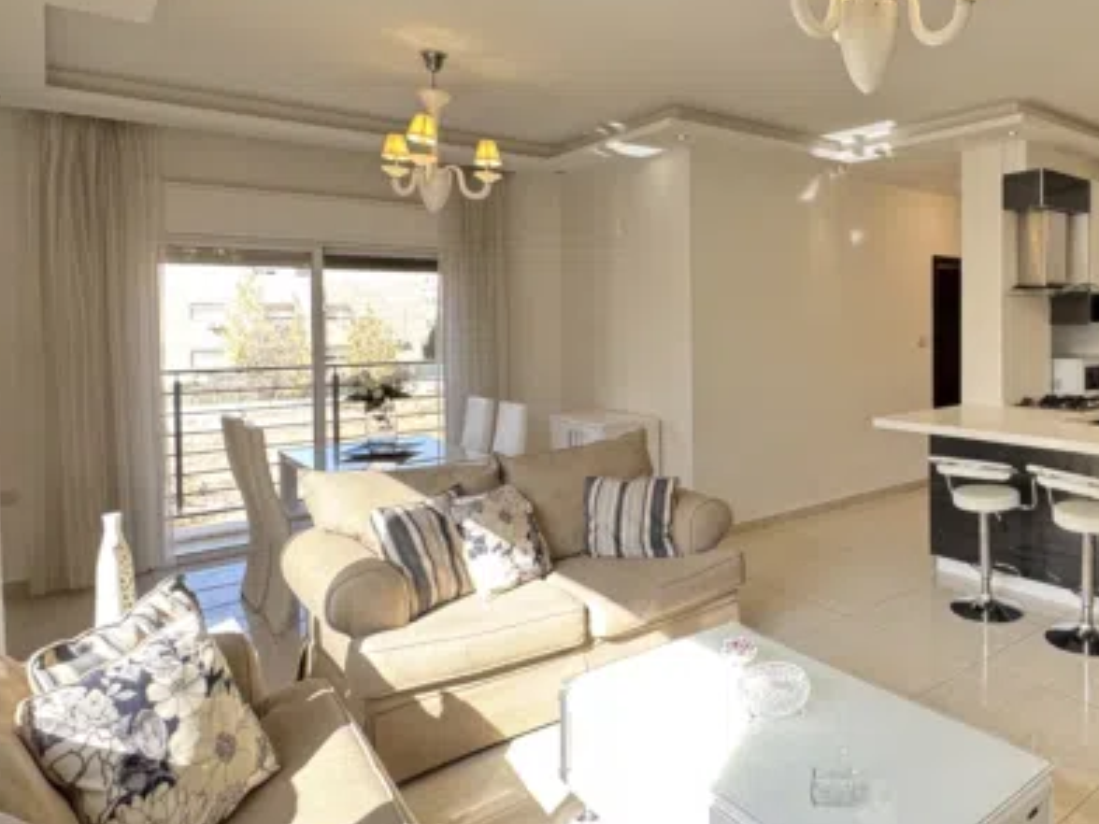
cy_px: 338
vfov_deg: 54.6
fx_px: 794
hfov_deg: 64.5
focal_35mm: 25
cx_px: 847
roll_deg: -0.1
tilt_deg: -1.4
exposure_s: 1/99
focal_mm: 2.22
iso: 200
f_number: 2.2
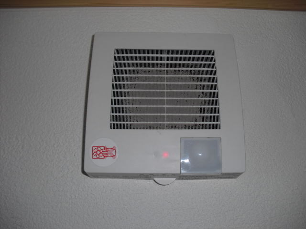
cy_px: 114
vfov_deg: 39.7
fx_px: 318
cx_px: 153
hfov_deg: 51.4
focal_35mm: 36
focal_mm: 6.3
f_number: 3.1
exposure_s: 1/60
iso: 64
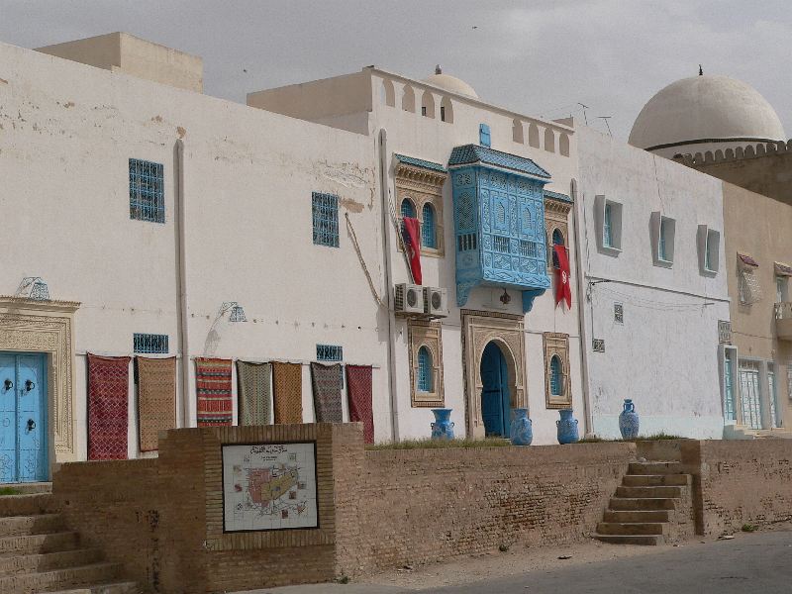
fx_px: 1647
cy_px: 297
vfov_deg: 20.4
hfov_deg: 27.0
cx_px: 396
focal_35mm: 72
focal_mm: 12
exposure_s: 1/1000
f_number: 5.6
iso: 80
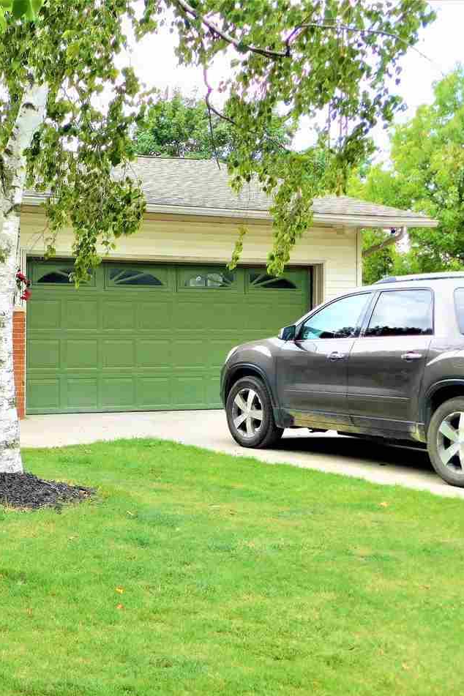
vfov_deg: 31.9
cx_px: 20
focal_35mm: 63
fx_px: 1218
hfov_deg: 21.0
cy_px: 351
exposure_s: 1/250
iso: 125
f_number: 3.7
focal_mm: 8
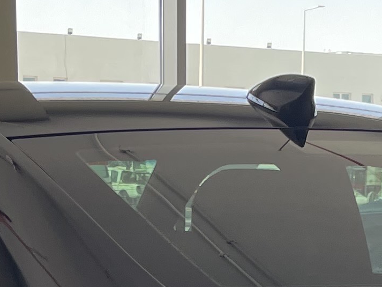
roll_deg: -1.4
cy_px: 526
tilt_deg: -15.2
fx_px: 1622
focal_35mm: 147
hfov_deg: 13.4
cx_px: 289
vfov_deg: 9.6
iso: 32
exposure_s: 1/296
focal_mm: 4.2
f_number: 1.6
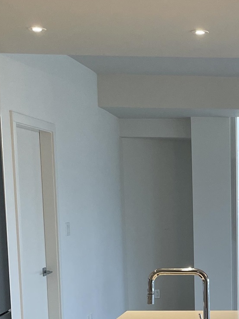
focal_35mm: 81
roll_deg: +0.2
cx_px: 290
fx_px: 746
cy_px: 317
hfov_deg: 17.3
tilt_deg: -6.6
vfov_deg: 23.2
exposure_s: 1/120
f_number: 1.6
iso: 125
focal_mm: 4.2
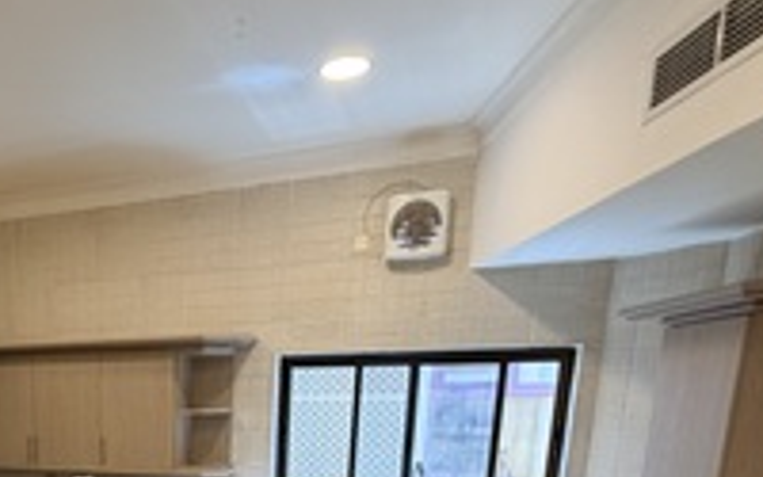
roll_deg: +2.1
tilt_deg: -11.5
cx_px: 105
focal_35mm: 34
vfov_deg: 31.8
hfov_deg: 51.4
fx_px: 707
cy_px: 555
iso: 160
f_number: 2.2
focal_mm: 2.22
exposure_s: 1/50
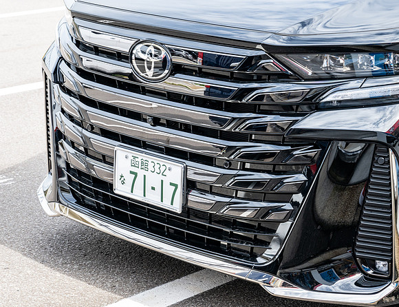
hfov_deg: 19.4
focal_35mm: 100
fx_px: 1166
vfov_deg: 15.0
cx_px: 210
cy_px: 117
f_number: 8
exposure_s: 1/160
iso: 360
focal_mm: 70
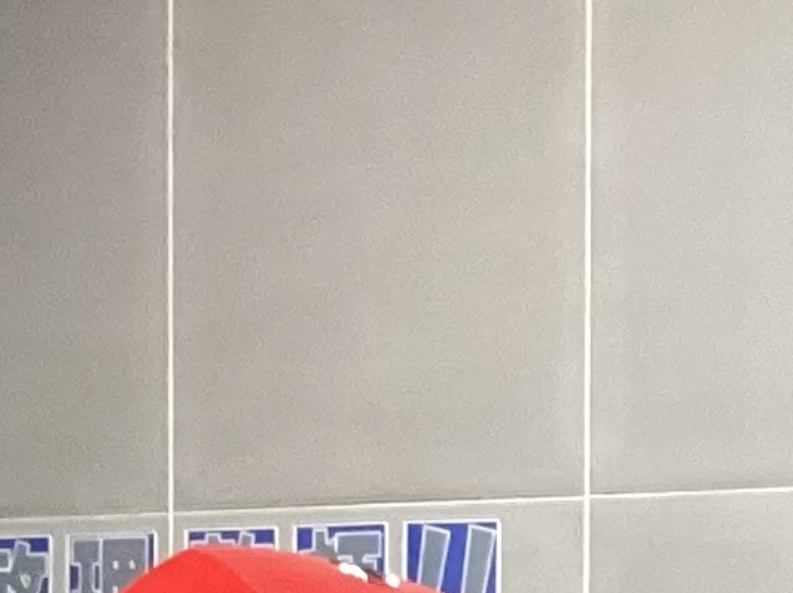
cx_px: 1242
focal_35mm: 190
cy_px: 1323
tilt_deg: -3.8
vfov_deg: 7.4
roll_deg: -0.5
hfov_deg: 10.0
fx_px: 4350
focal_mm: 3.3
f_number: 2.4
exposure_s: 1/60
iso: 200
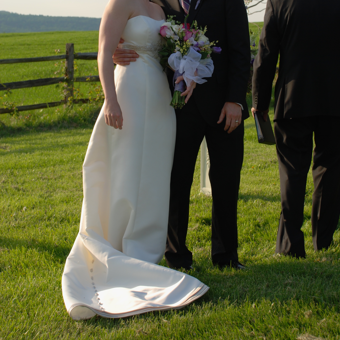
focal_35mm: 77
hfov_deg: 22.5
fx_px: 856
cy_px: 88
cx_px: 169
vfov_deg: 22.3
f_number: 6.3
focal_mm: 40
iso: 100
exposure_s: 1/160
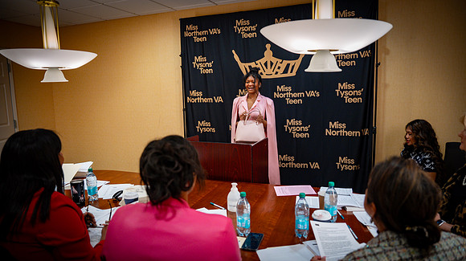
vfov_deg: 45.6
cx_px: 233
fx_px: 310
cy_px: 130
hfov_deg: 73.8
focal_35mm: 25
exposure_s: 1/125
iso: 800
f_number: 2.8
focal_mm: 24
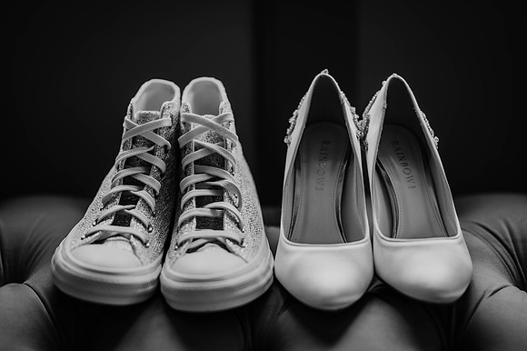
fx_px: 1244
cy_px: 176
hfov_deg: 23.9
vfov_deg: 16.1
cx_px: 264
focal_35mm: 85
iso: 100
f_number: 1.8
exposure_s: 1/125
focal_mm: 85
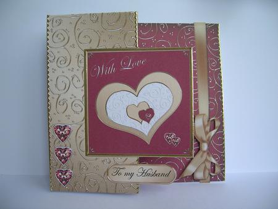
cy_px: 104
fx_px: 281
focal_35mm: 35
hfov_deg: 52.6
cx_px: 139
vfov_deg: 40.7
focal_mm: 5.4
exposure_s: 1/129
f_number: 2.8
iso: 50
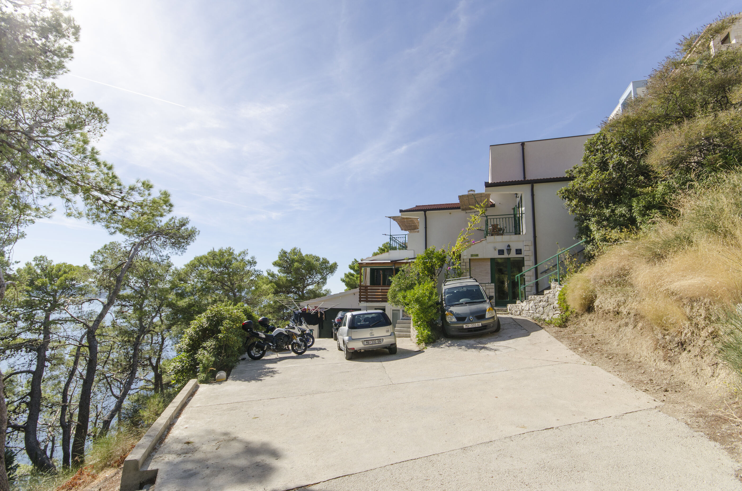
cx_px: 371
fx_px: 370
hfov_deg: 90.1
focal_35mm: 18
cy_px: 246
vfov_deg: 67.2
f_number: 8
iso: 100
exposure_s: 1/400
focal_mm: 12
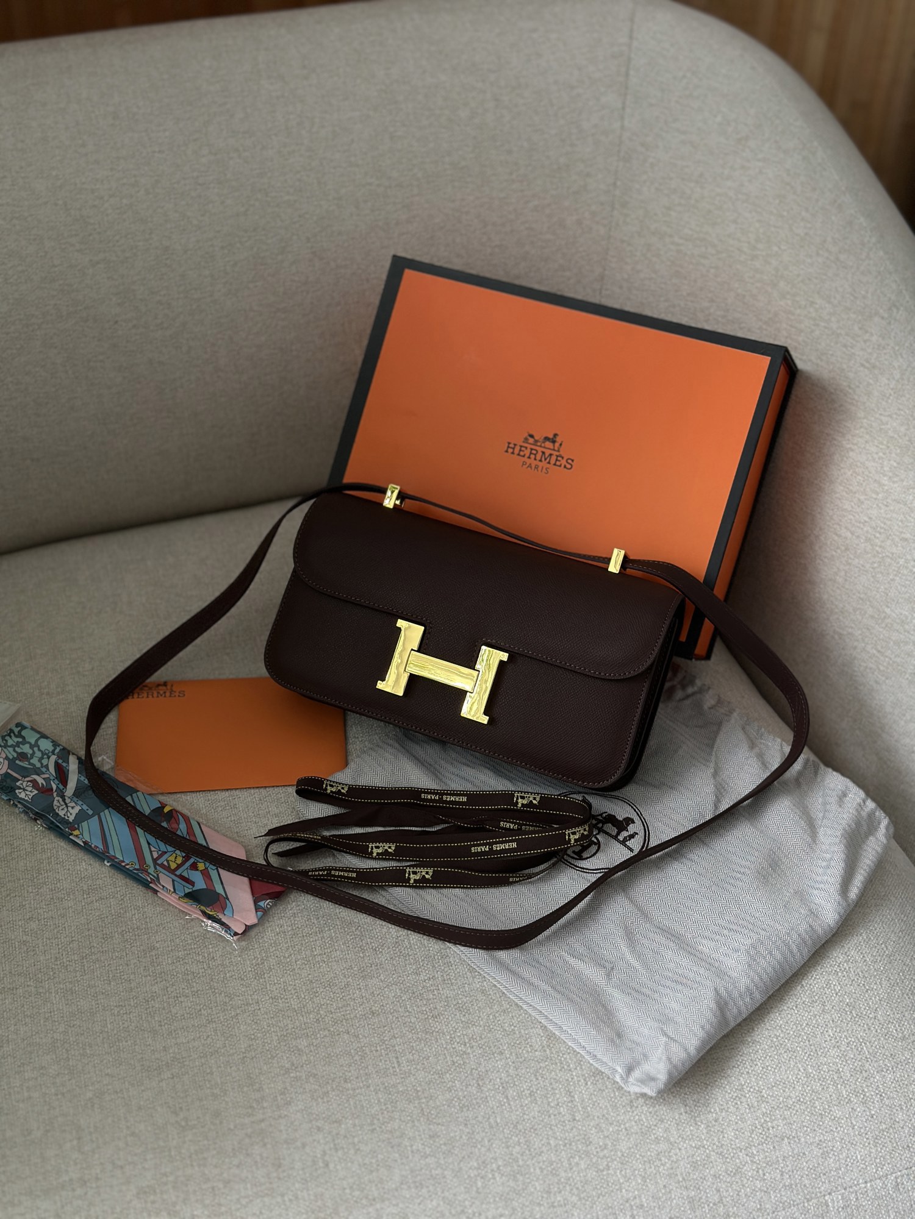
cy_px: 610
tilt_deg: -42.8
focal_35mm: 48
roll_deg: -1.0
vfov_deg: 39.7
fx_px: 1692
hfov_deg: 30.3
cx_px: 458
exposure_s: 1/172
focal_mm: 6.86
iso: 100
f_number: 1.78
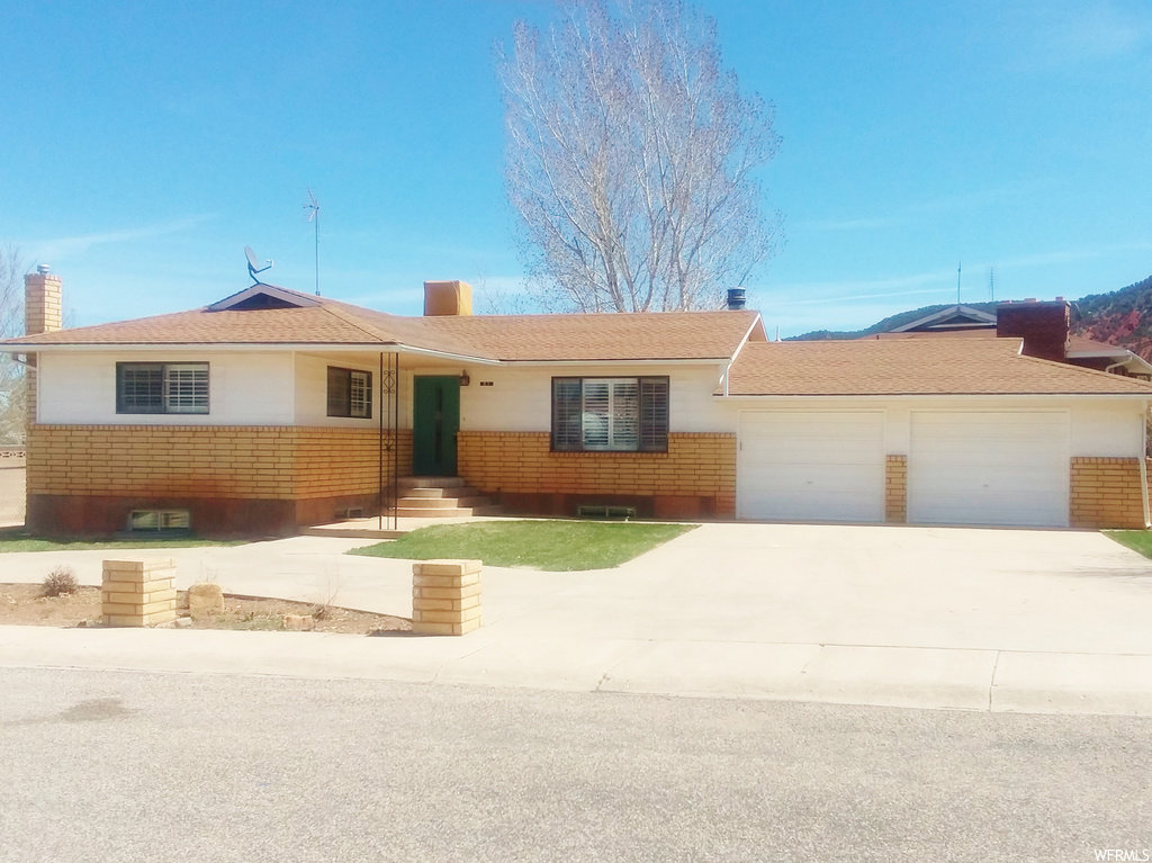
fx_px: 898
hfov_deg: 65.3
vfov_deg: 51.3
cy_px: 432
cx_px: 576
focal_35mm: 27
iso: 50
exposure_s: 1/1878
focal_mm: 2.91
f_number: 1.9
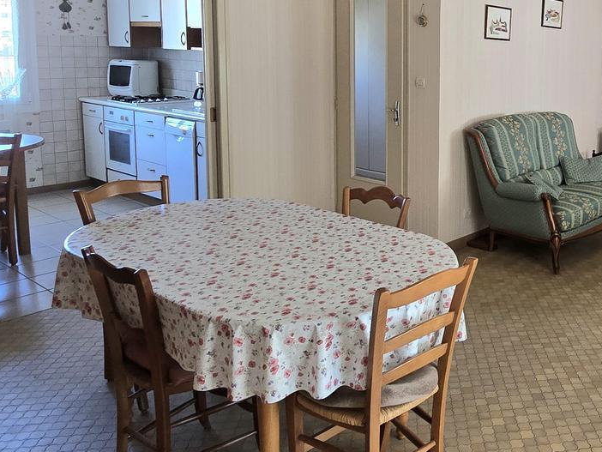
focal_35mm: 32
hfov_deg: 50.2
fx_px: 557
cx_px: 546
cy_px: 117
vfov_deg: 42.9
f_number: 2.2
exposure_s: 1/50.3
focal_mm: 2.2
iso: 125
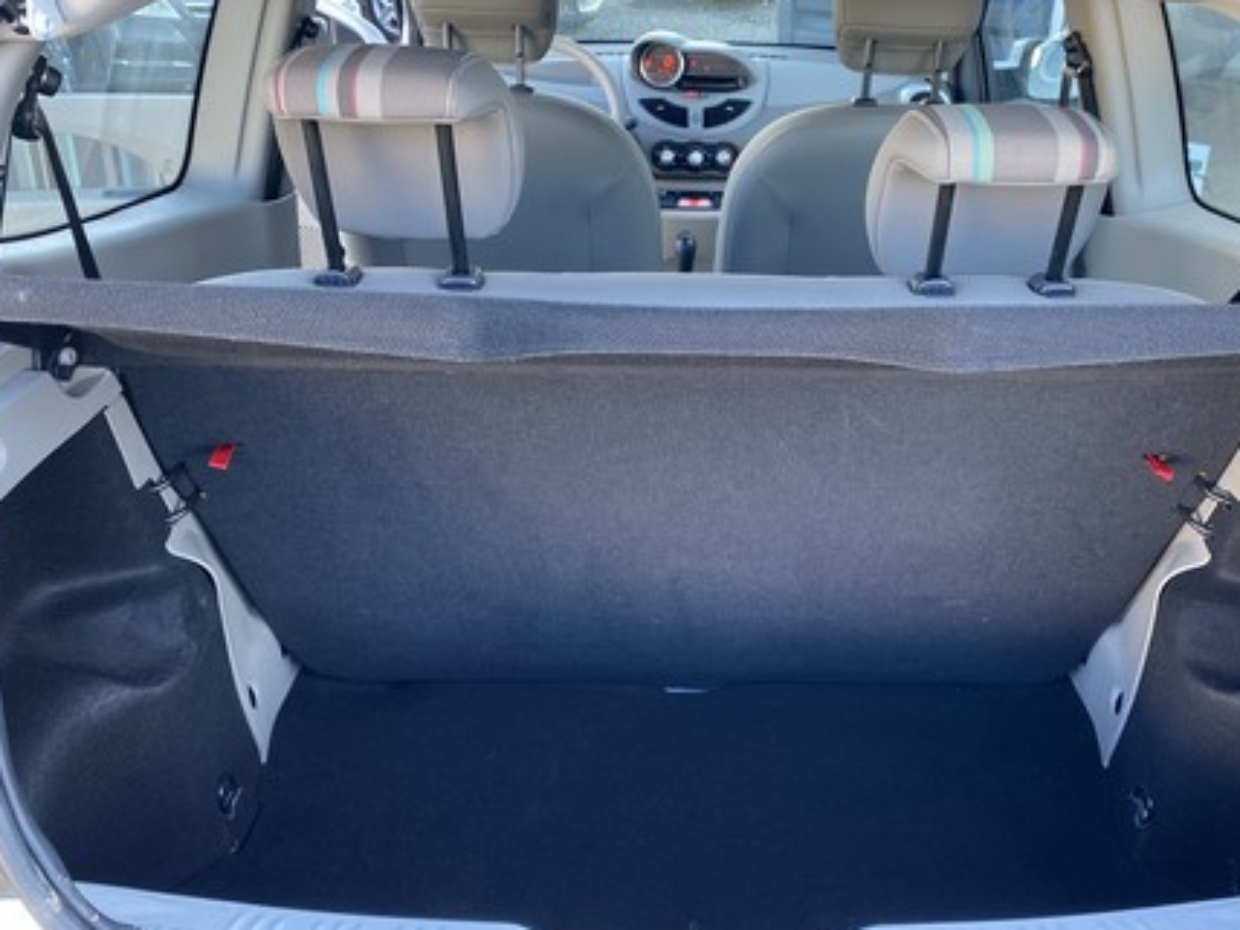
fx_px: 1110
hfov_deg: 58.2
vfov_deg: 45.4
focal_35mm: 31
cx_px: 698
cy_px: 436
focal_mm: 4.25
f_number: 1.8
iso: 125
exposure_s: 1/121
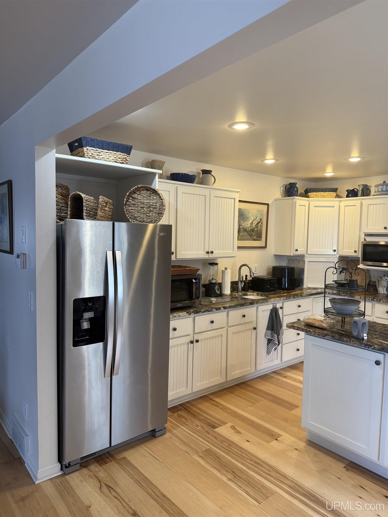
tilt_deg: -1.4
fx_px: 359
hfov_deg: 56.8
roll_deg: +0.4
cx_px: 194
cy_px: 258
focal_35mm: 24
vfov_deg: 71.6
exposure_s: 1/120
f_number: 1.78
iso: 160
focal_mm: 6.76
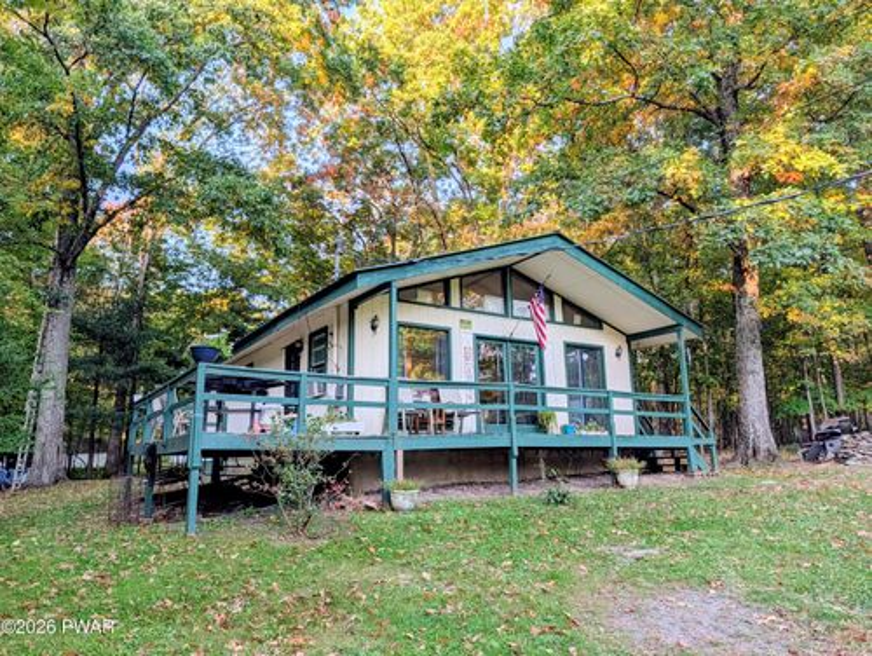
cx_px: 436
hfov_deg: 71.5
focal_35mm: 24
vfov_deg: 56.9
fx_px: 605
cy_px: 328
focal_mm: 6.9
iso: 23
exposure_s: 1/509
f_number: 1.68
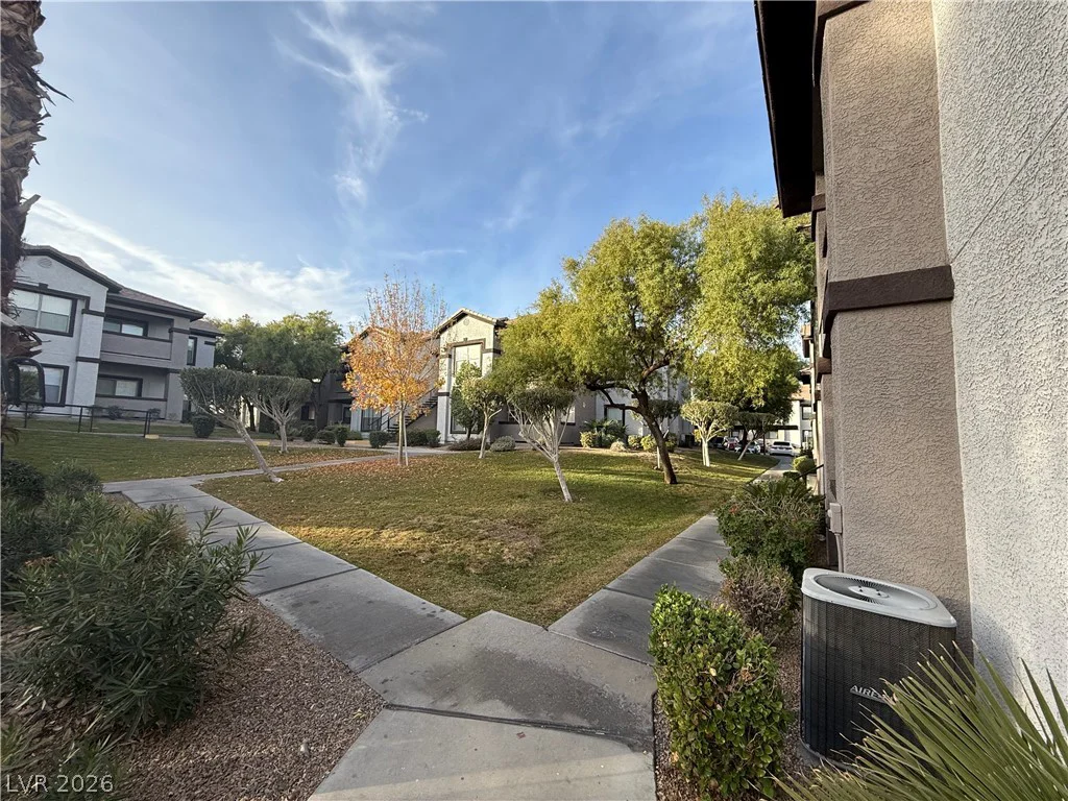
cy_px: 400
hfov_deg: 102.1
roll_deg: -2.2
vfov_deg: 85.7
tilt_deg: +5.2
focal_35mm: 14
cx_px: 534
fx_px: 432
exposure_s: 1/664
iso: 50
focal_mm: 2.22
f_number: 2.2
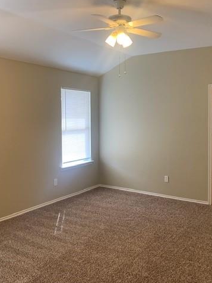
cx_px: 119
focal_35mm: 35
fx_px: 285
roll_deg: +1.5
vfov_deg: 52.6
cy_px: 141
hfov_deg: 40.7
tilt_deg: -5.4
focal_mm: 4.25
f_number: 1.8
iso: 80
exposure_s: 1/60
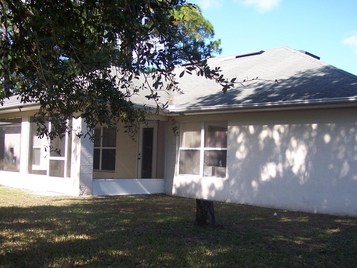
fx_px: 454
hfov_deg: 42.9
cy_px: 147
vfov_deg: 32.9
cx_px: 175
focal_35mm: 44
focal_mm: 8
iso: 100
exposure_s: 1/350
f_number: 3.4
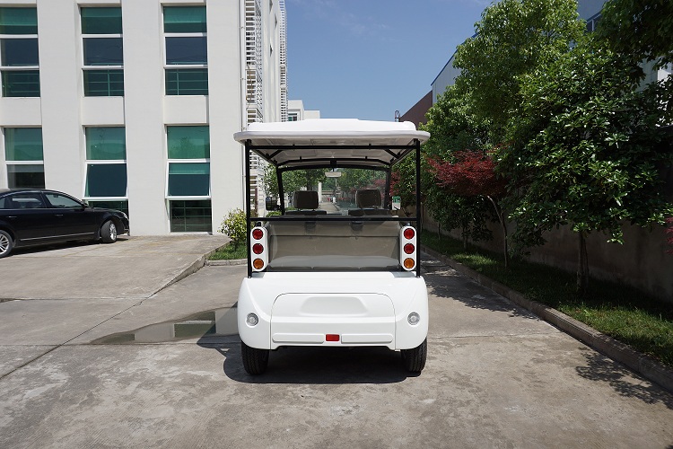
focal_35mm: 24
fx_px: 449
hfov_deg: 73.7
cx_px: 336
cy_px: 224
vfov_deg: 53.1
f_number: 9
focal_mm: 16
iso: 100
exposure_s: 1/400
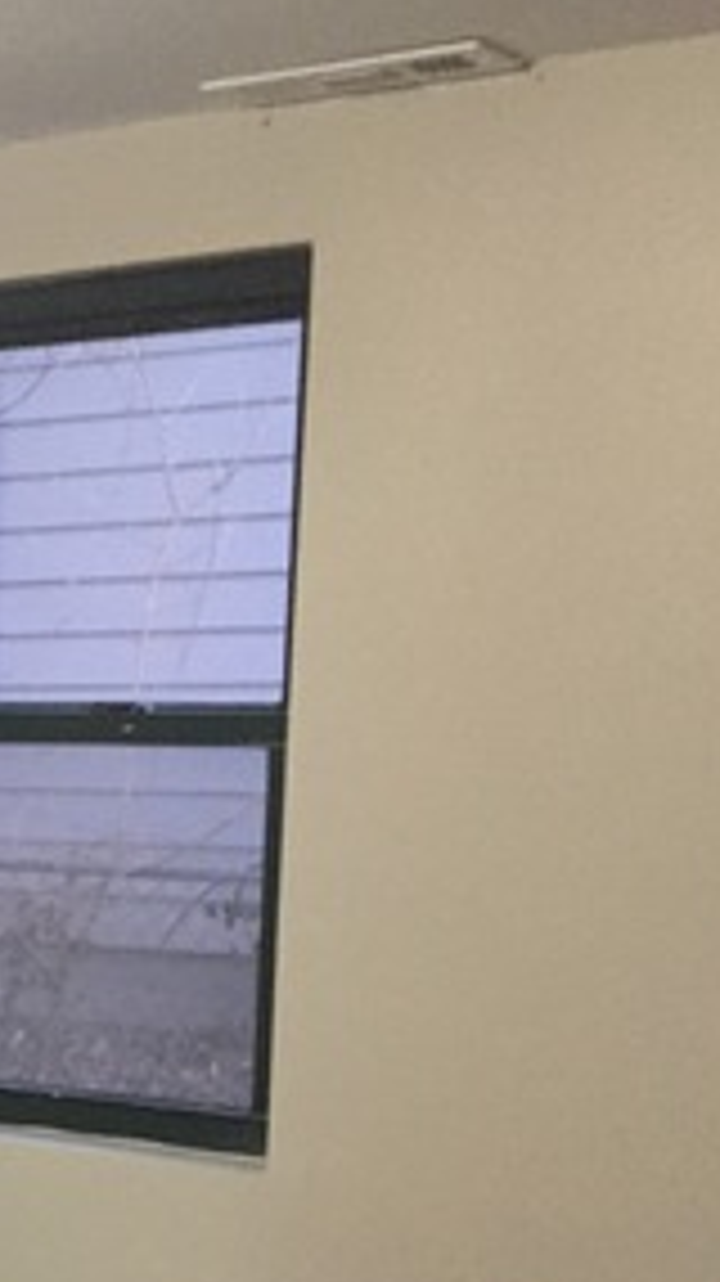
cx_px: -666
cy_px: 1062
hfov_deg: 14.4
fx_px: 2413
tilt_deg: -7.6
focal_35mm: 71
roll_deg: +0.1
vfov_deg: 29.0
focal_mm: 4.15
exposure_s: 1/20
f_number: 2.2
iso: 250
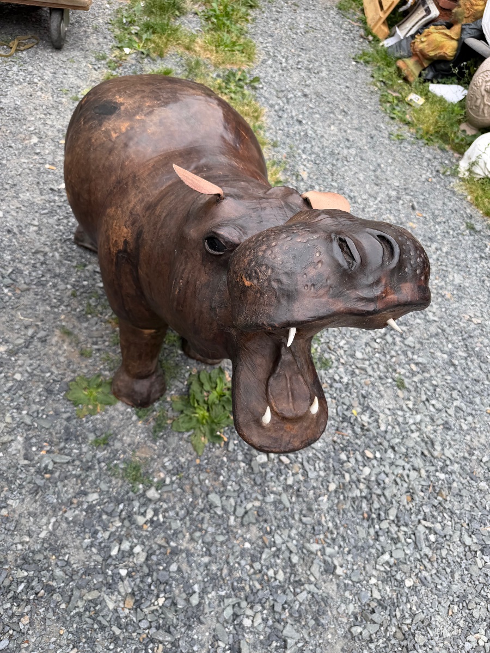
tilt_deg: -48.3
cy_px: 326
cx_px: 245
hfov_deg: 56.8
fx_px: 453
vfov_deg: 71.6
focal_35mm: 24
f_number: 1.78
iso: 80
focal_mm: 6.76
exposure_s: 1/478
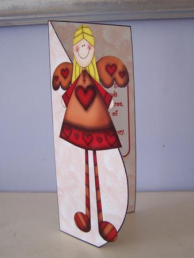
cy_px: 129
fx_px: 284
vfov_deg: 49.0
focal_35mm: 38
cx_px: 97
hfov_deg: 37.8
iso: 80
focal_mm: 6.3
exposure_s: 1/45
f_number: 2.8
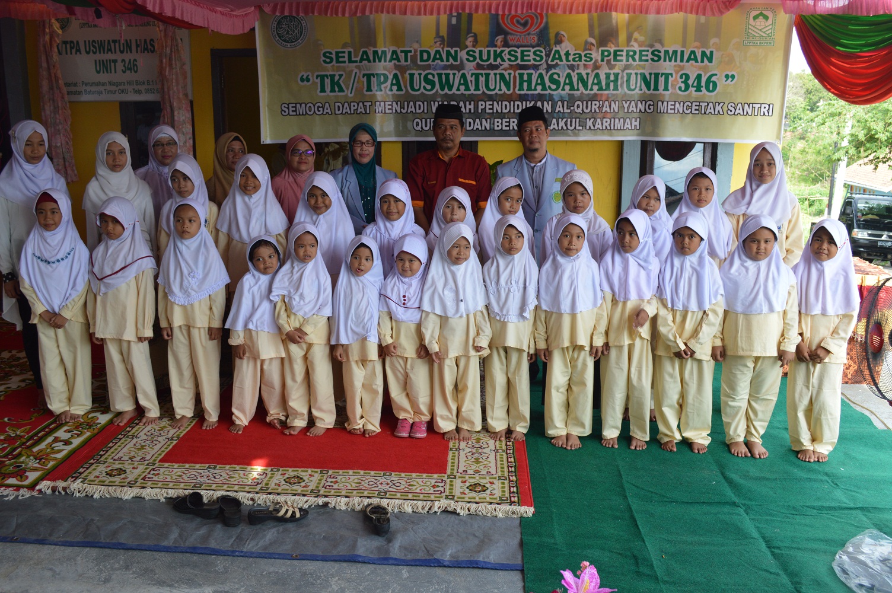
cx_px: 446
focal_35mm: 33
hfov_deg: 57.3
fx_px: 817
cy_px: 296
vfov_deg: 39.9
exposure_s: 1/125
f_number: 5.6
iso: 250
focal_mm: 22
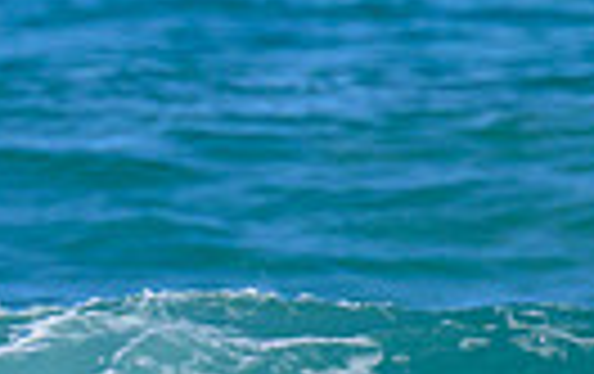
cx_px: -501
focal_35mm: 3447
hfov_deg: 0.6
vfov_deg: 0.4
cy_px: 355
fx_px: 55897
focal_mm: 560
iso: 500
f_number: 8
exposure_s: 1/2000
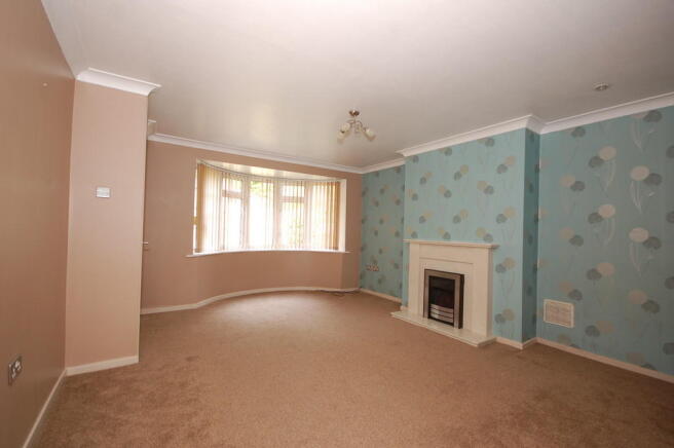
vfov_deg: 77.2
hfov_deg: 100.4
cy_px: 224
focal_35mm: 15
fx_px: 281
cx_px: 337
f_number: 4
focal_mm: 10
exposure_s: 1/60
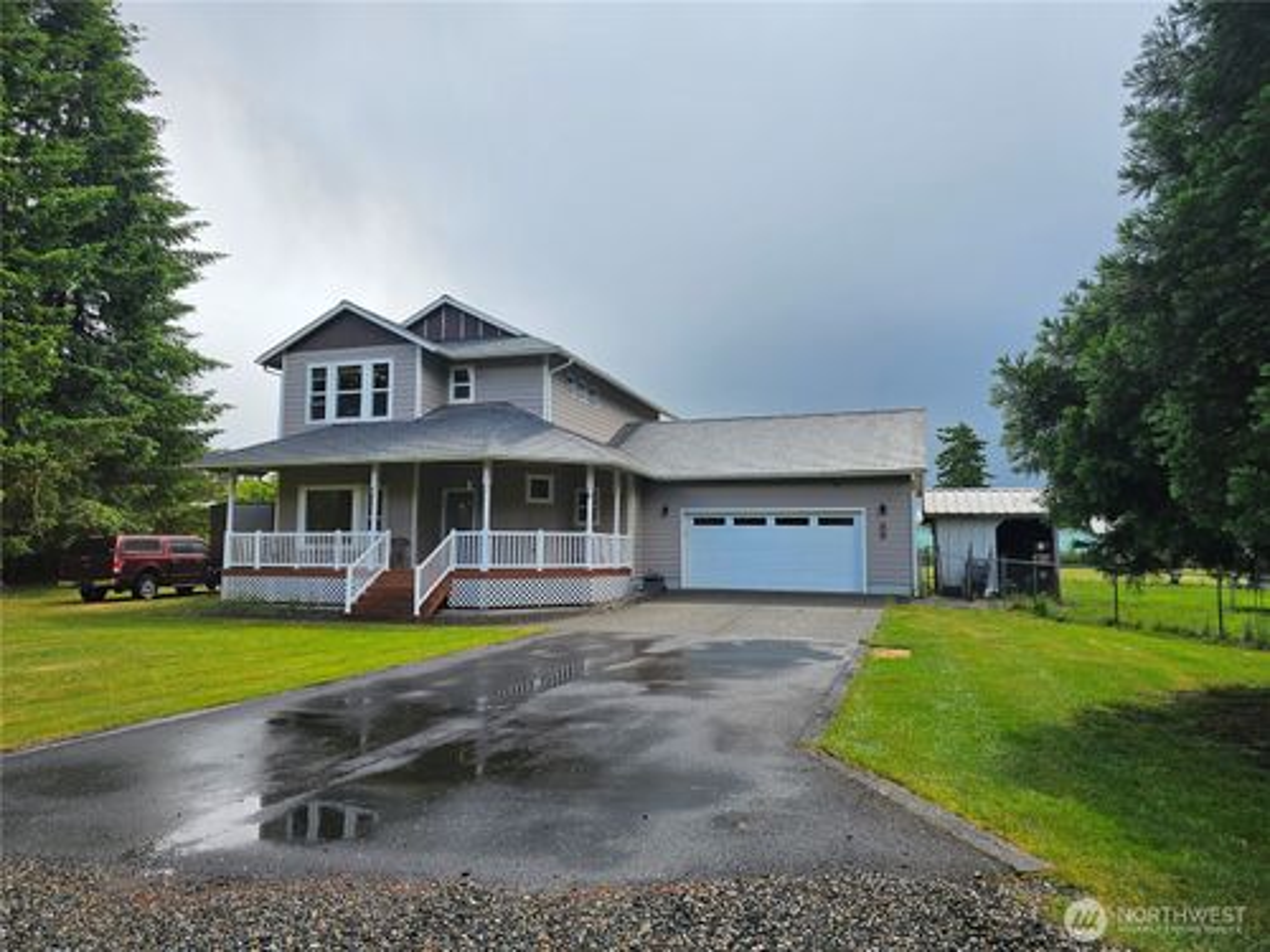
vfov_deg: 58.9
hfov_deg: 73.9
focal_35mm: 23
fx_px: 844
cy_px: 476
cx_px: 635
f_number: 1.7
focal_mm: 6.3
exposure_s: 1/348
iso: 10
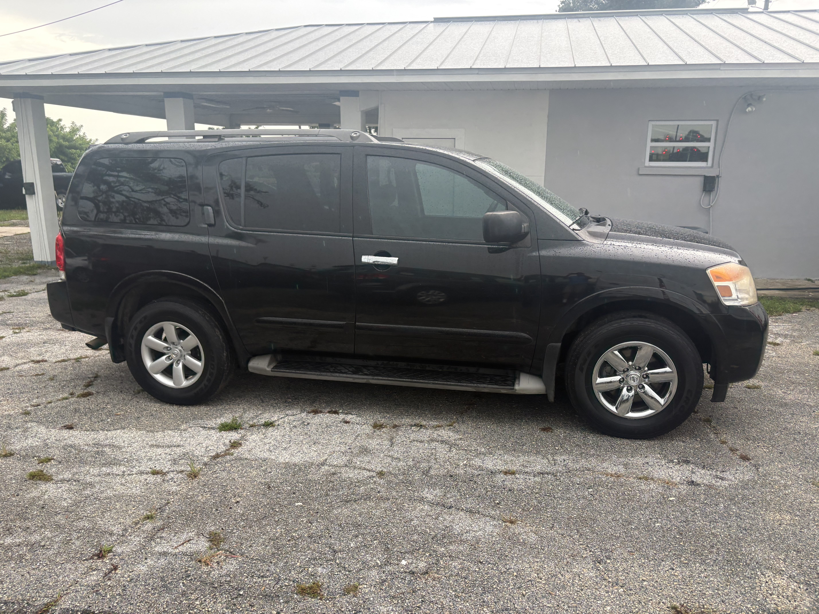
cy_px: 307
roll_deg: +0.7
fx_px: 615
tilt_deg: -11.8
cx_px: 410
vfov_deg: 53.1
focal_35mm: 26
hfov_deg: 67.3
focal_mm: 5.96
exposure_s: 1/121
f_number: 1.6
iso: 64
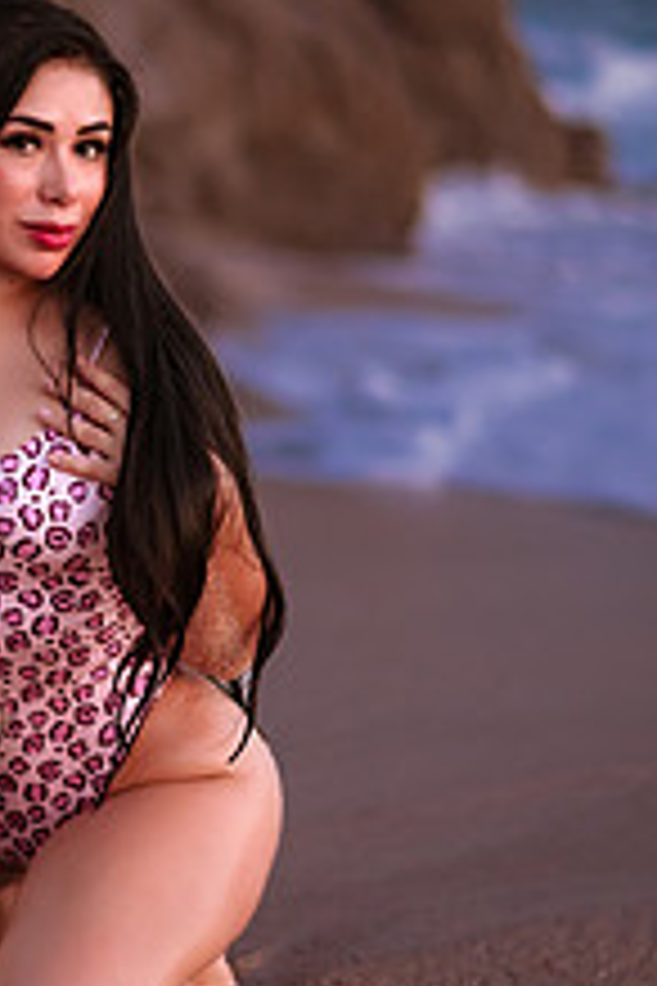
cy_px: 441
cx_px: 72
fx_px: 3257
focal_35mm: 119
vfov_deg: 17.2
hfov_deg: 11.4
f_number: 1.4
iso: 1600
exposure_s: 1/80
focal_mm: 58
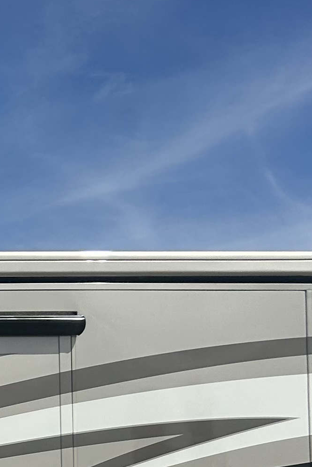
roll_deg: +1.2
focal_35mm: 109
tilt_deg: +0.3
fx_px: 1416
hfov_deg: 10.8
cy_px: 565
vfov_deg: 17.8
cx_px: -430
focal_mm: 5.7
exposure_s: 1/8696
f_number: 1.5
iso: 50
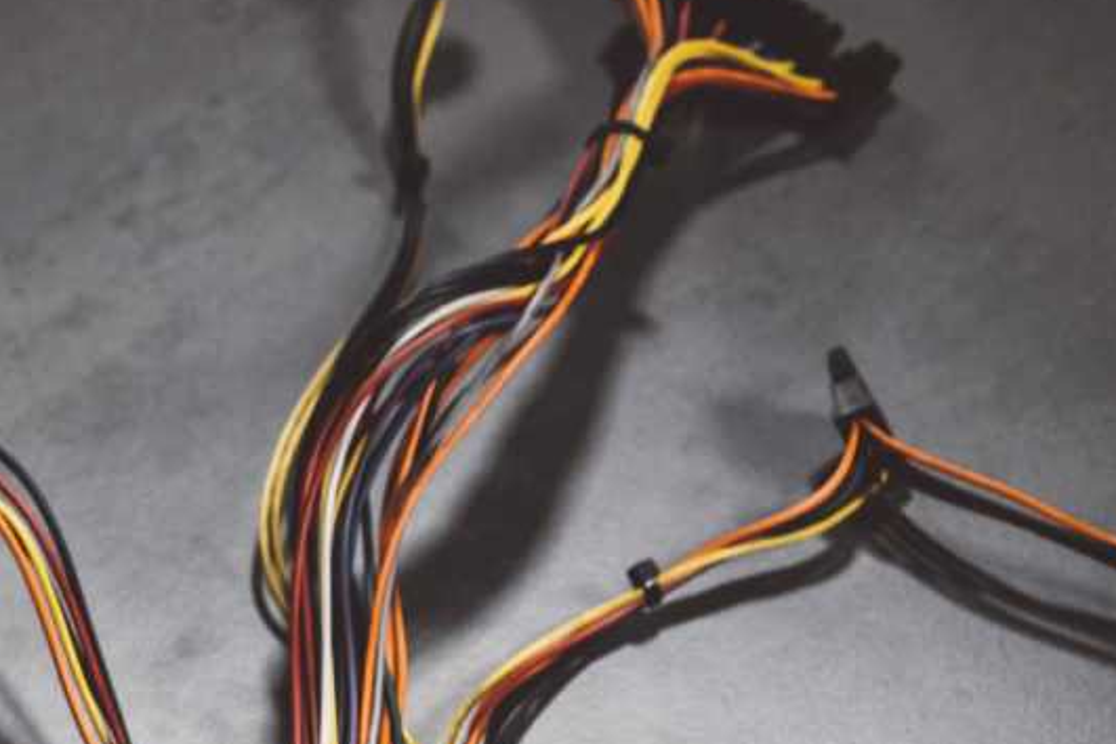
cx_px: -910
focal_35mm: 212
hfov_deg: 9.3
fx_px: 6571
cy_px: 832
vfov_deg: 6.4
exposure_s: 1/125
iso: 125
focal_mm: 55
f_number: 4
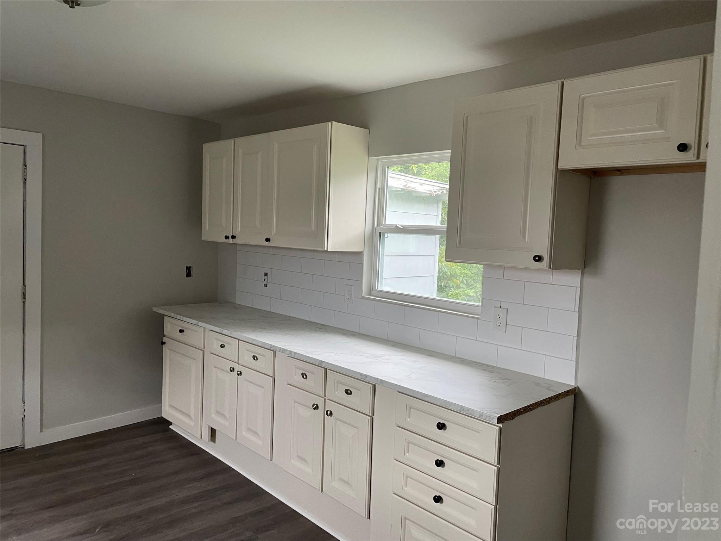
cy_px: 270
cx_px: 360
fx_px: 542
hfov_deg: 67.3
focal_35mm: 26
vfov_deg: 53.1
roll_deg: -2.4
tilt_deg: -3.1
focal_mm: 4.2
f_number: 1.6
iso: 250
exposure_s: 1/60
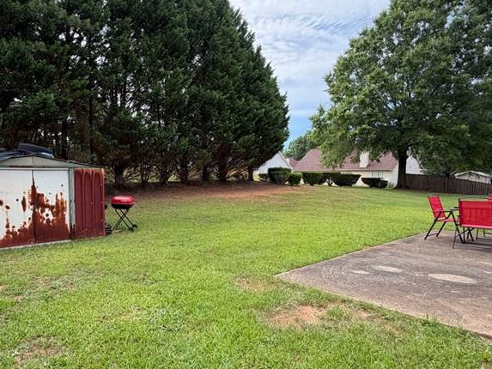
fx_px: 355
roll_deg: -1.0
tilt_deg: -5.4
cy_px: 202
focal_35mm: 25
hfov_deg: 68.5
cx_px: 191
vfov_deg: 54.8
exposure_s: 1/502
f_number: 2.2
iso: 50
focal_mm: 2.22
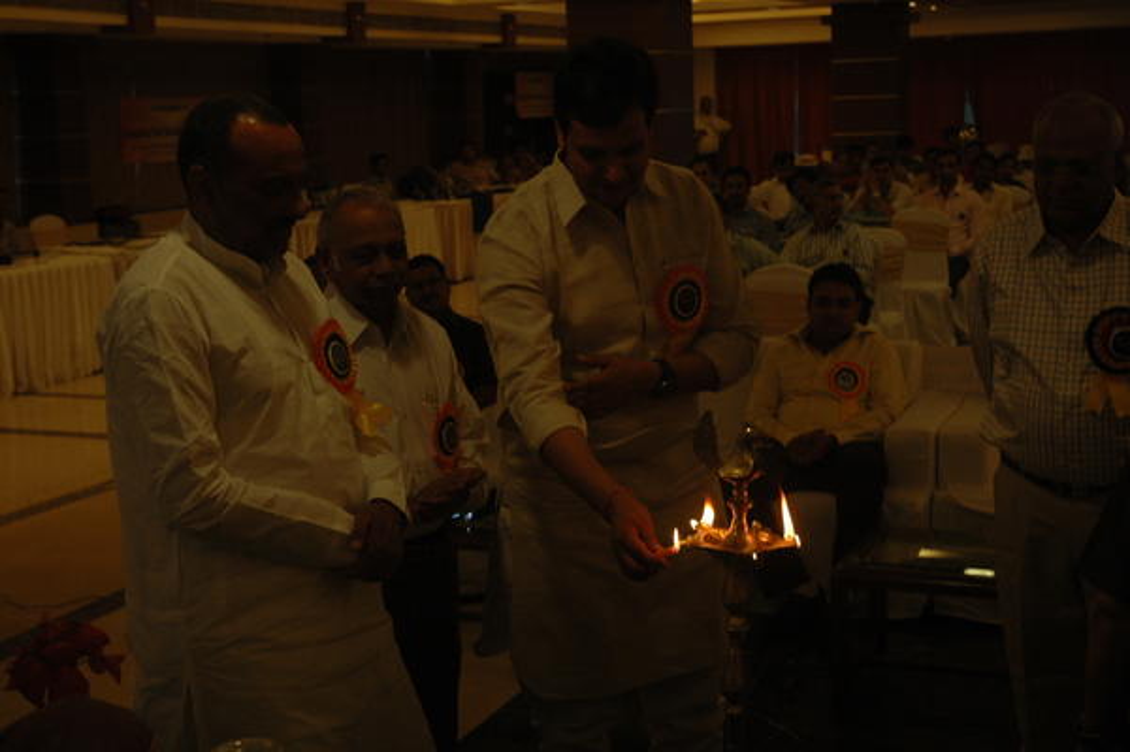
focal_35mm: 52
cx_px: 565
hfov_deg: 37.9
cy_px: 376
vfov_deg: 25.7
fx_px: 1647
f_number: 4.5
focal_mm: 35
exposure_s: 1/60
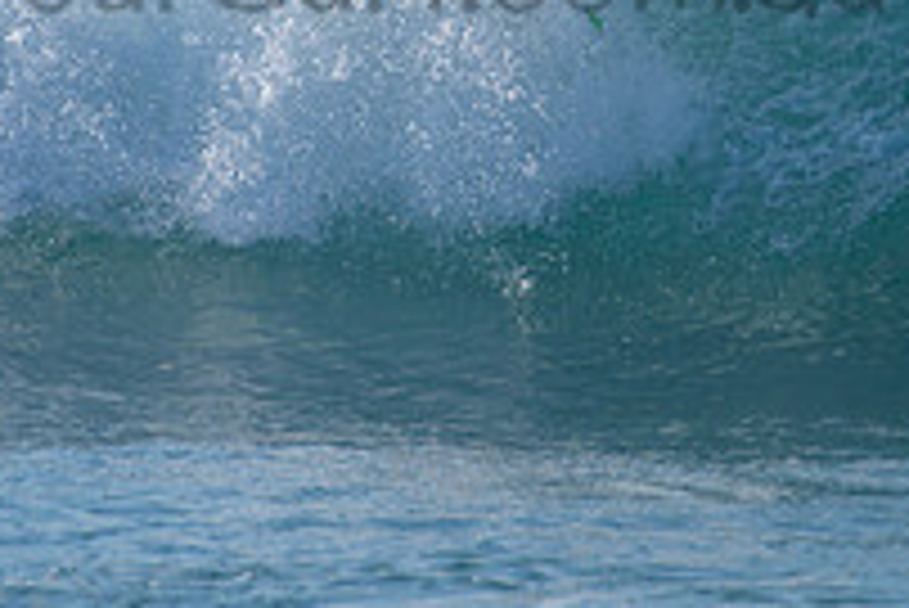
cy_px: -92
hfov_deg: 1.4
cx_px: 410
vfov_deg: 1.0
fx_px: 36259
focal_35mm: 1435
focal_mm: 500
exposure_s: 1/2000
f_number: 5.6
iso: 200
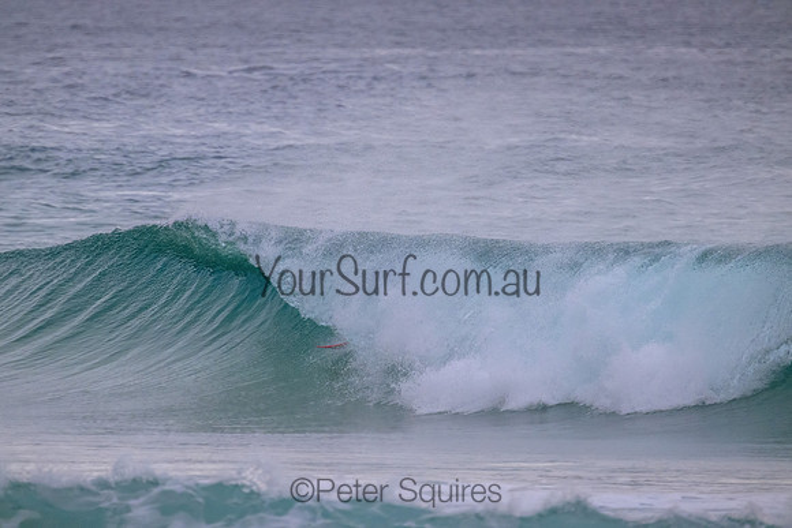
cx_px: 396
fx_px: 17603
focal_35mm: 800
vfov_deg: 1.7
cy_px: 264
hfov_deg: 2.6
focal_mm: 800
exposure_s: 1/320
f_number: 11
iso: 5000
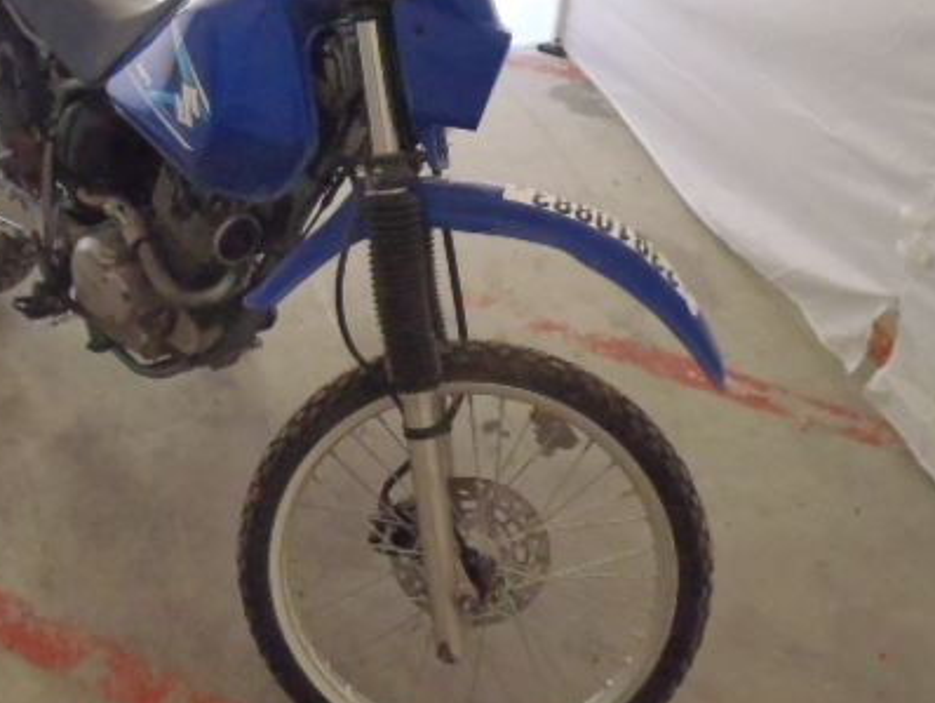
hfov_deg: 41.4
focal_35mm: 45
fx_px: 1216
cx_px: 303
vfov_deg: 32.0
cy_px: 240
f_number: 3.5
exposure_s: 1/250
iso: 800
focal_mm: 5
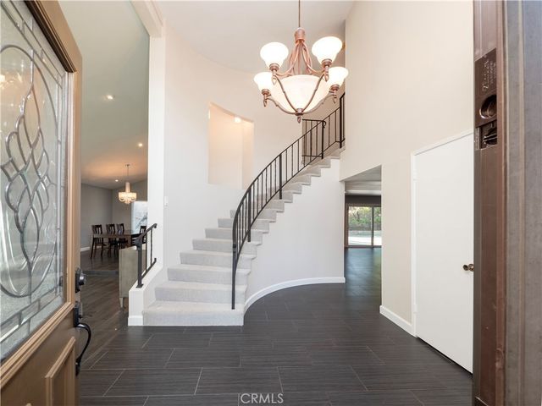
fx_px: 235
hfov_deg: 98.2
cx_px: 271
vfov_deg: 81.7
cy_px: 203
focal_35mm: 15
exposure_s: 1/13
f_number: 8
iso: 250
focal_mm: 7
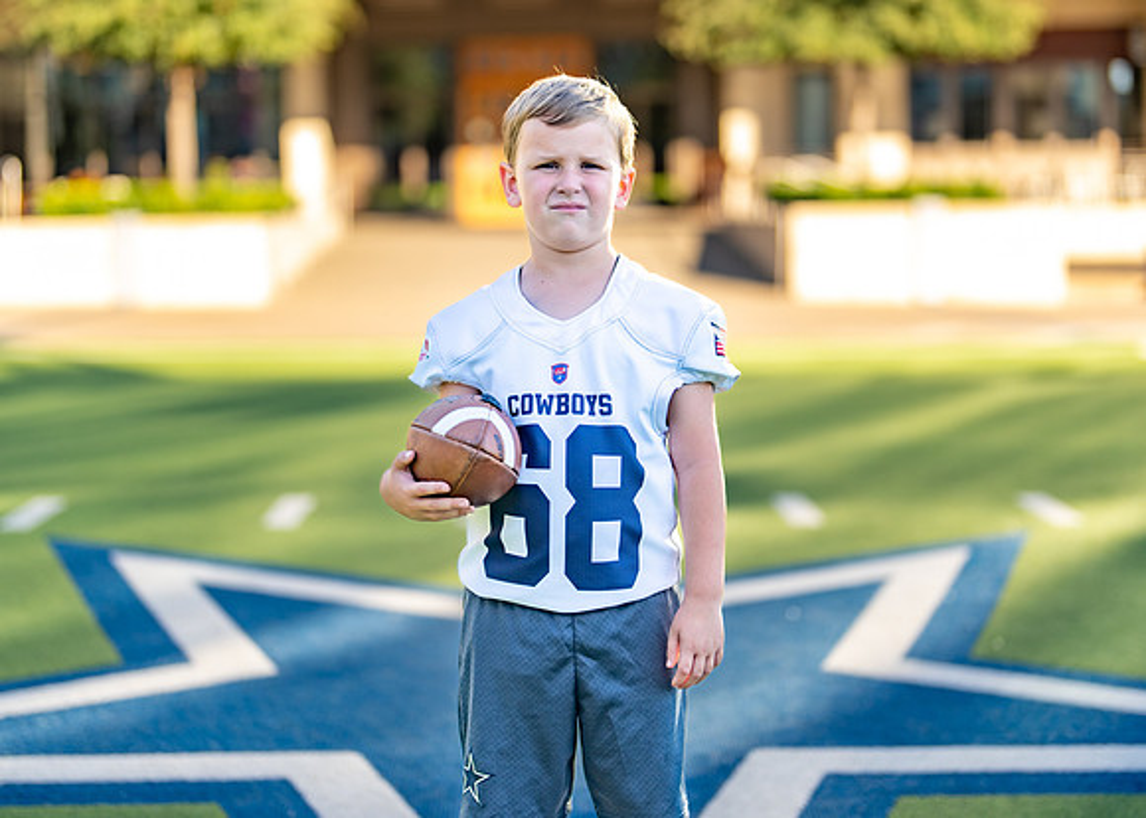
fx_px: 2112
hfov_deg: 30.4
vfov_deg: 21.9
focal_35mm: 65
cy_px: 350
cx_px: 577
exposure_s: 1/2500
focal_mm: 50
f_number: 1.2
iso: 100
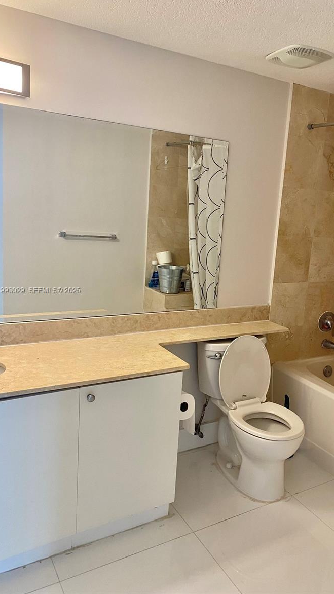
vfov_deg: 66.1
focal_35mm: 29
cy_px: 291
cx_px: 214
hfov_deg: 39.8
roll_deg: -3.9
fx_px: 457
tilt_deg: -8.2
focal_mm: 4.25
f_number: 1.8
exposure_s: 1/60
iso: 100
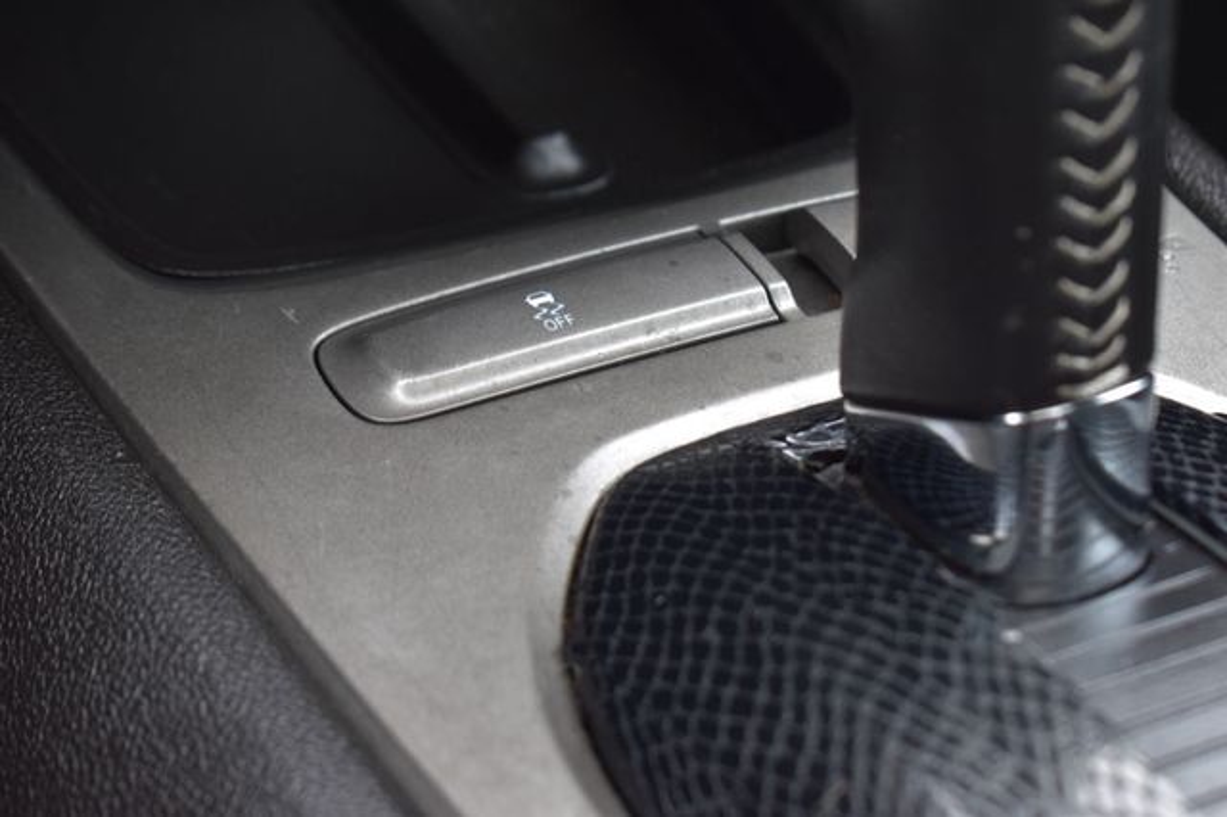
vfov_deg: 16.5
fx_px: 2810
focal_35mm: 82
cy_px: 408
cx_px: 614
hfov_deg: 24.6
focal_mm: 55
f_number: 7.1
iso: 400
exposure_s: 1/25
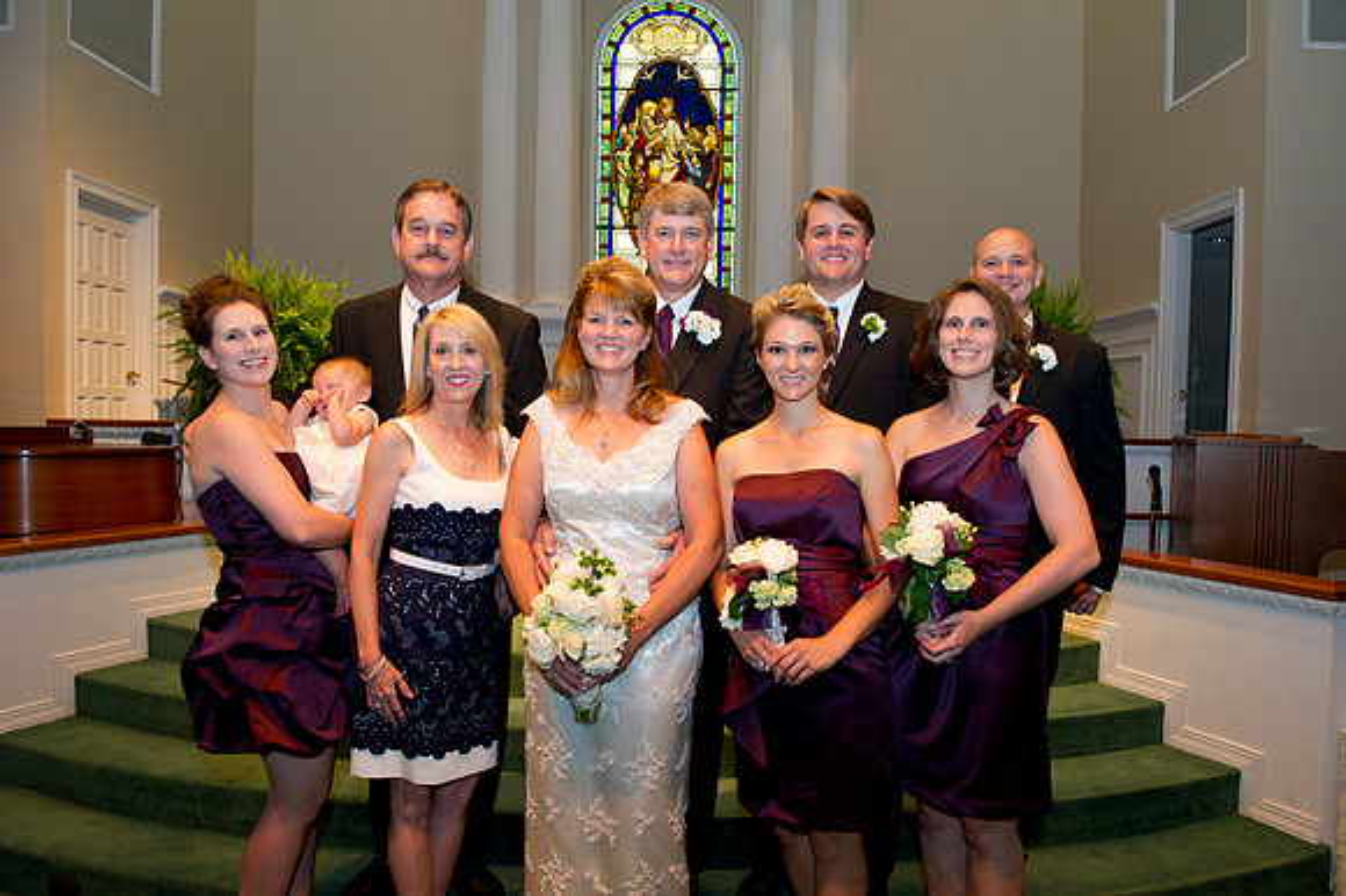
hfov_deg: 67.4
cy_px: 448
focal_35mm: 27
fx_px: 1009
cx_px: 673
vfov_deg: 47.9
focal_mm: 27
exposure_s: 1/60
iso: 1600
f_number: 5
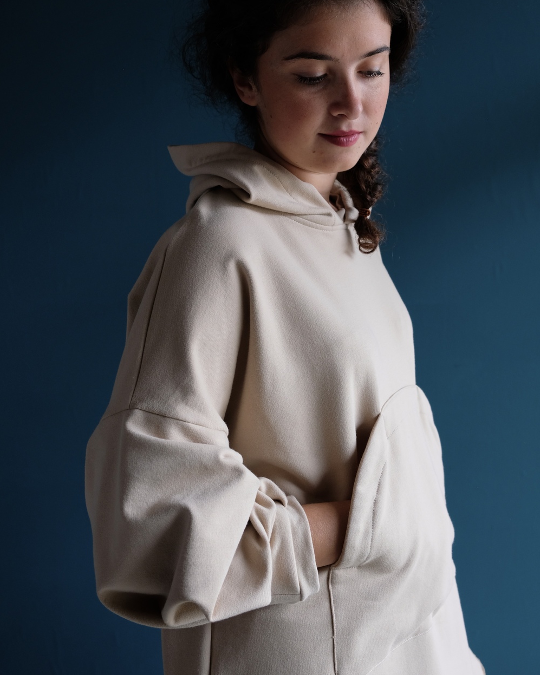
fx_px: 699
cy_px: 285
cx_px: 270
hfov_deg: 42.2
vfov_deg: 51.3
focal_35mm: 35
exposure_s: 1/60
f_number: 4
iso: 640
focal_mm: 20.5
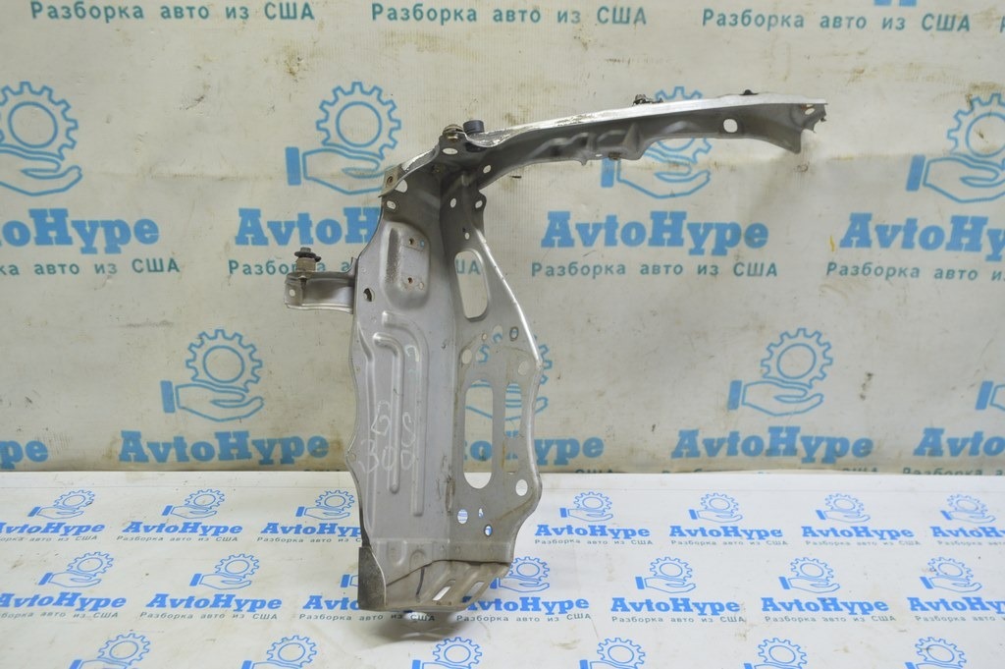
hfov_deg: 57.3
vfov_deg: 39.9
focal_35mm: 33
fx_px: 920
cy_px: 334
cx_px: 502
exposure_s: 1/20
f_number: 5.6
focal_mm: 22
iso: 400
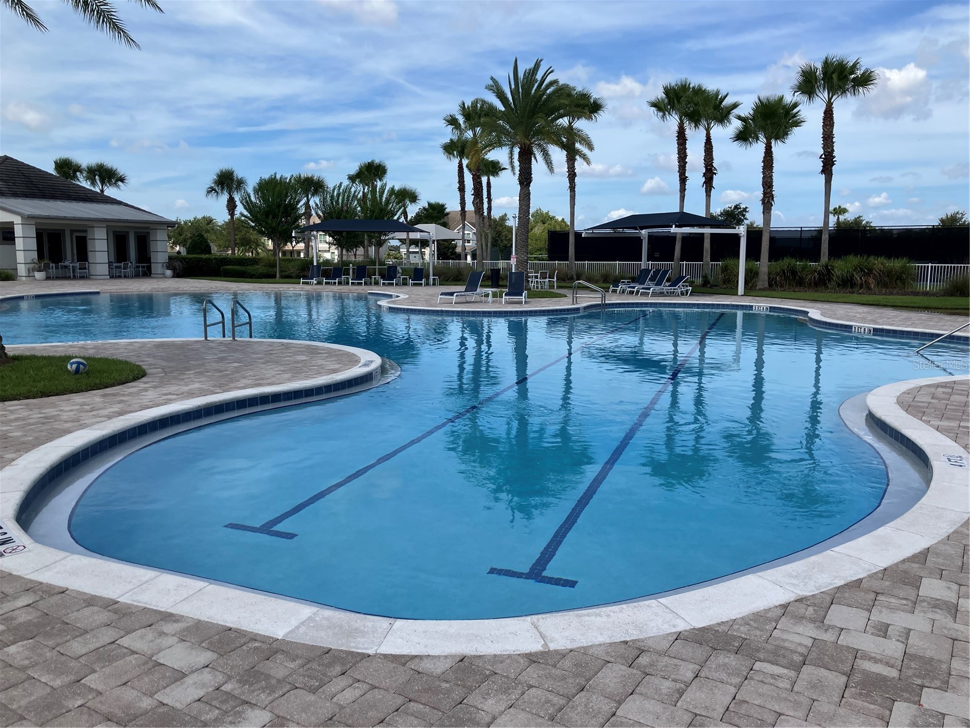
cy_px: 364
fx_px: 785
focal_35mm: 28
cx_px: 485
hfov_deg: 63.4
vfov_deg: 49.7
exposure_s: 1/2703
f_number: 1.8
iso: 32
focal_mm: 3.99
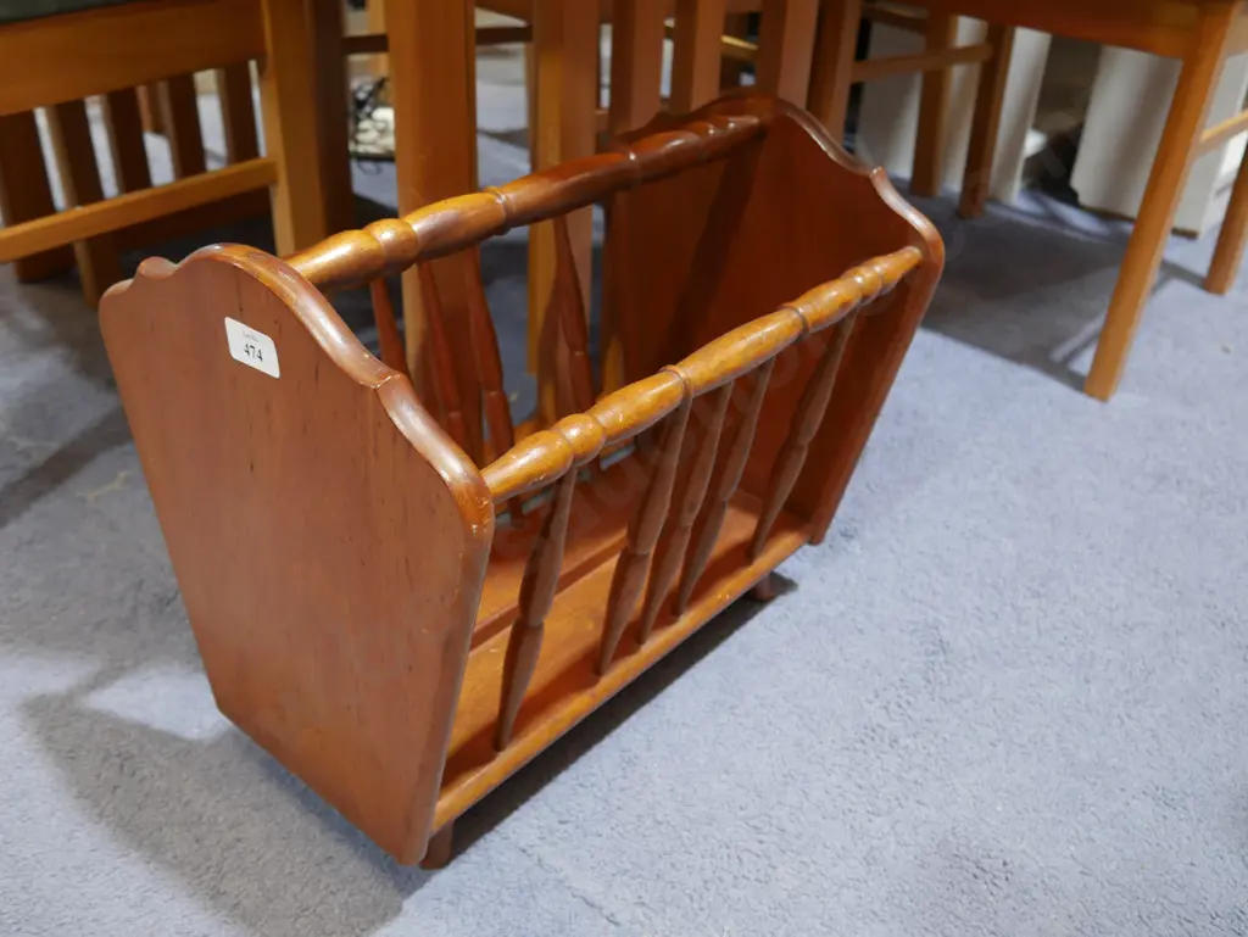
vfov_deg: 44.2
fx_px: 1154
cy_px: 468
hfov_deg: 56.8
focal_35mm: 32
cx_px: 624
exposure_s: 1/60
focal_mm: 16
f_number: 3.6
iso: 640
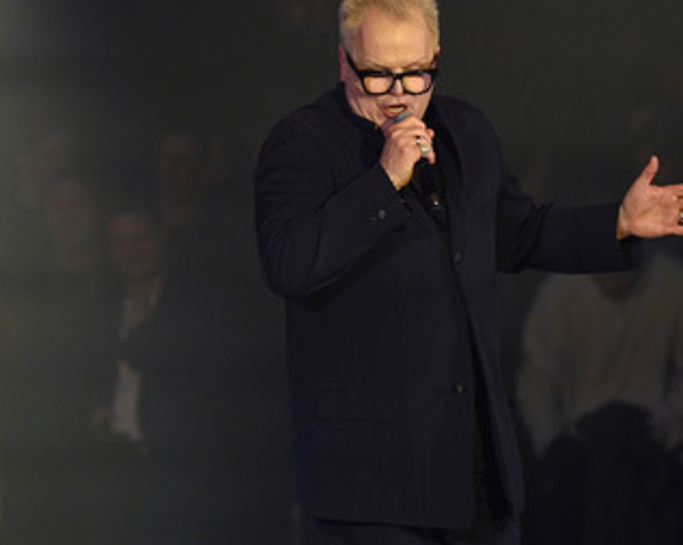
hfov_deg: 5.2
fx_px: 7553
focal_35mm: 374
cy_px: 252
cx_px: 419
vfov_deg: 4.1
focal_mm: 280
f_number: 5.6
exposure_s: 1/640
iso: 6400
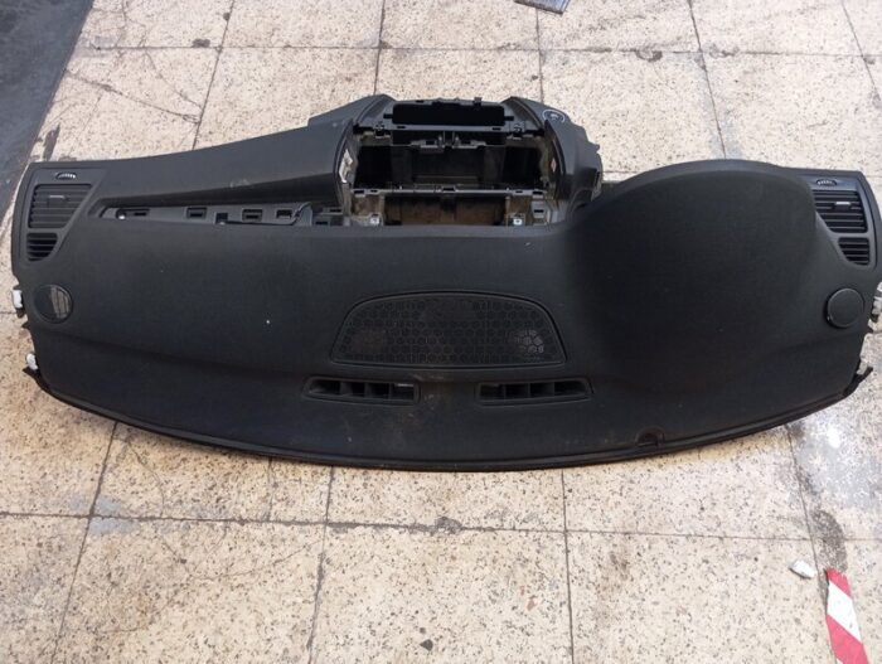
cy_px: 332
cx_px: 441
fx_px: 714
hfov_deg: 63.4
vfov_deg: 49.9
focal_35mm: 28
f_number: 1.8
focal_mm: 4.22
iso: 358
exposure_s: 1/33.3
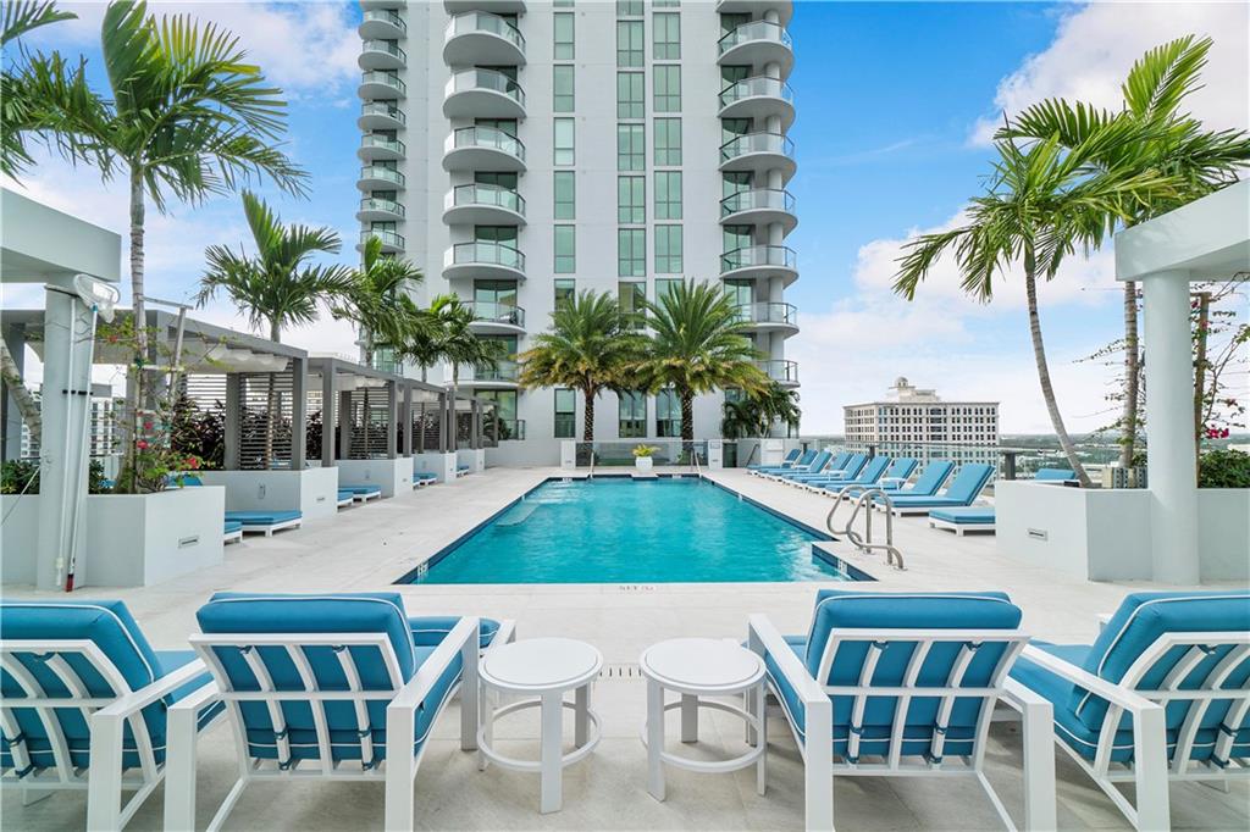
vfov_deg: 77.3
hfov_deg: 100.4
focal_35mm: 15
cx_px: 625
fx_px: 521
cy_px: 416
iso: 100
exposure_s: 1/200
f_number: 11
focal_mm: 10
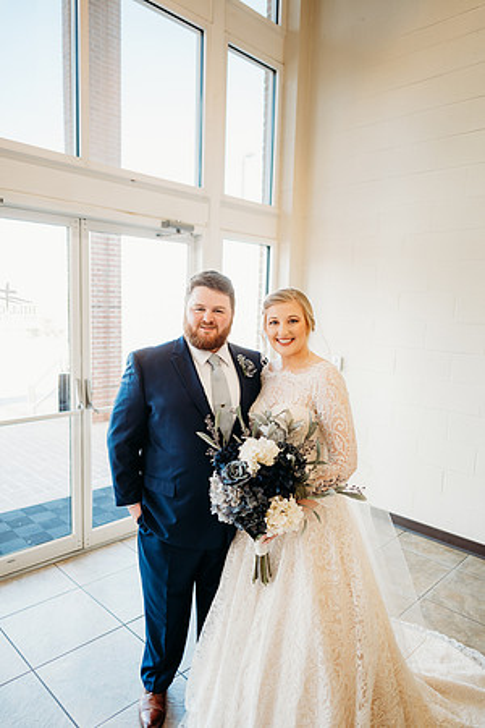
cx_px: 242
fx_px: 485
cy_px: 364
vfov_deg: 73.7
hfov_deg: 53.1
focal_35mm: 24
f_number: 1.8
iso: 400
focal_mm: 24
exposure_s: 1/160
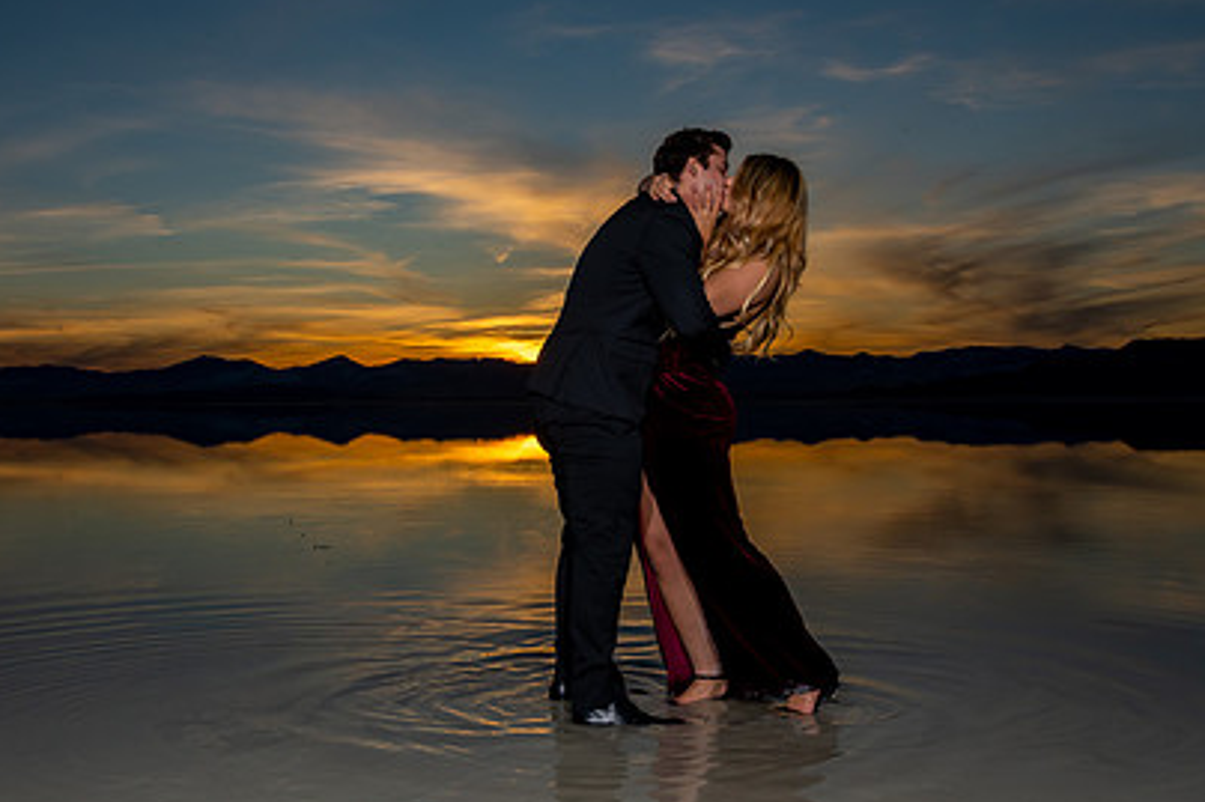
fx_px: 1338
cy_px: 360
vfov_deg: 33.3
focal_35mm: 40
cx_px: 467
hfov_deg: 48.1
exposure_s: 1/200
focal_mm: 27
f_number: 18
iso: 200
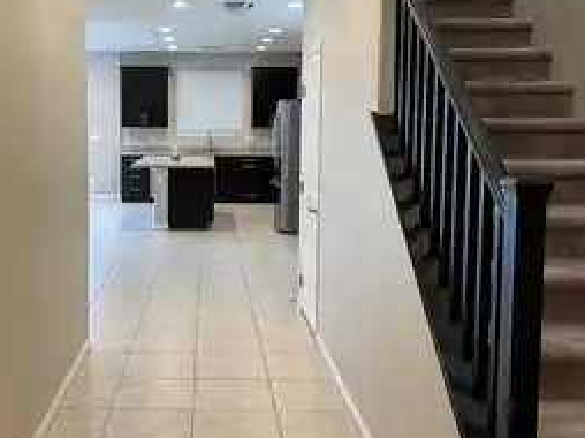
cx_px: 196
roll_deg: +0.2
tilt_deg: -5.2
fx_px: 692
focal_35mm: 41
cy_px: 168
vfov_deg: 34.9
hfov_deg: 45.1
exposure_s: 1/60
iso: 125
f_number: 1.6
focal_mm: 5.1
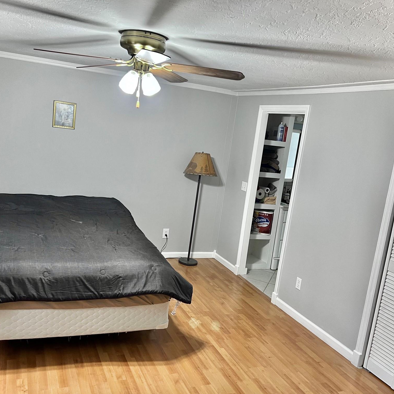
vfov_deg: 52.5
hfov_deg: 52.4
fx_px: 399
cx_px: 171
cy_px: 197
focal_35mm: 31
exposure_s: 1/60
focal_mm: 5.7
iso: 160
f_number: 1.5
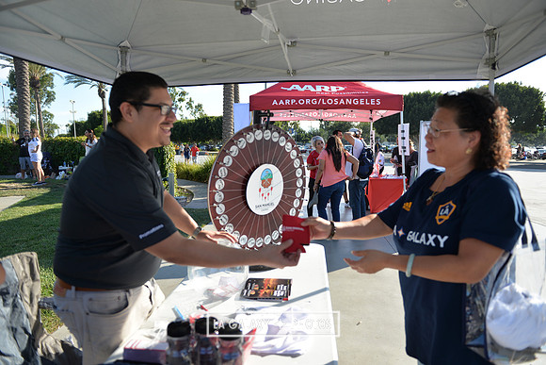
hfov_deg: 73.7
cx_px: 273
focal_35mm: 24
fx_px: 364
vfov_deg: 53.2
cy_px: 182
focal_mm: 24
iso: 100
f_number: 2.8
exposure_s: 1/800
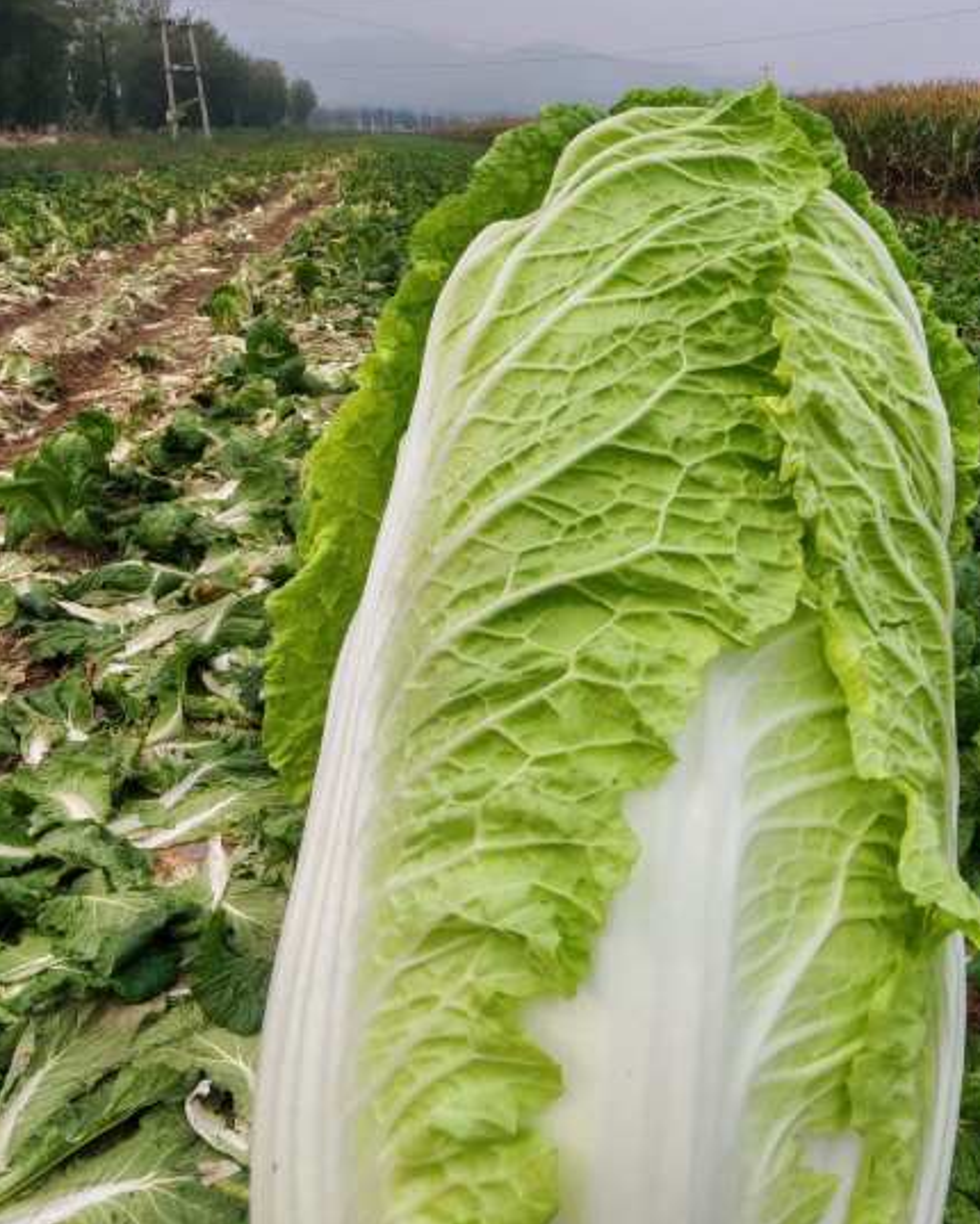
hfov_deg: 46.4
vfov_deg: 57.1
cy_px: 585
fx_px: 1123
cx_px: 650
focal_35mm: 31
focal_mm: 1.96
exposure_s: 1/1300
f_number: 2.2
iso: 50
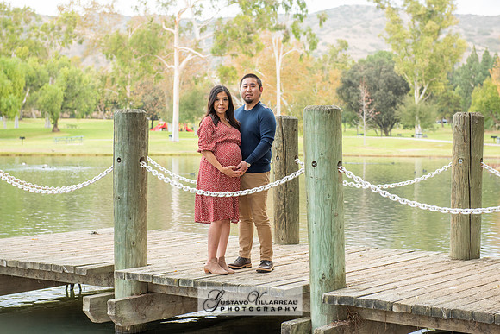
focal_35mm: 74
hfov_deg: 27.4
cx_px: 257
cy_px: 167
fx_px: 1024
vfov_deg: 18.5
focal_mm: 70
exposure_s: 1/125
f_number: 5
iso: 320
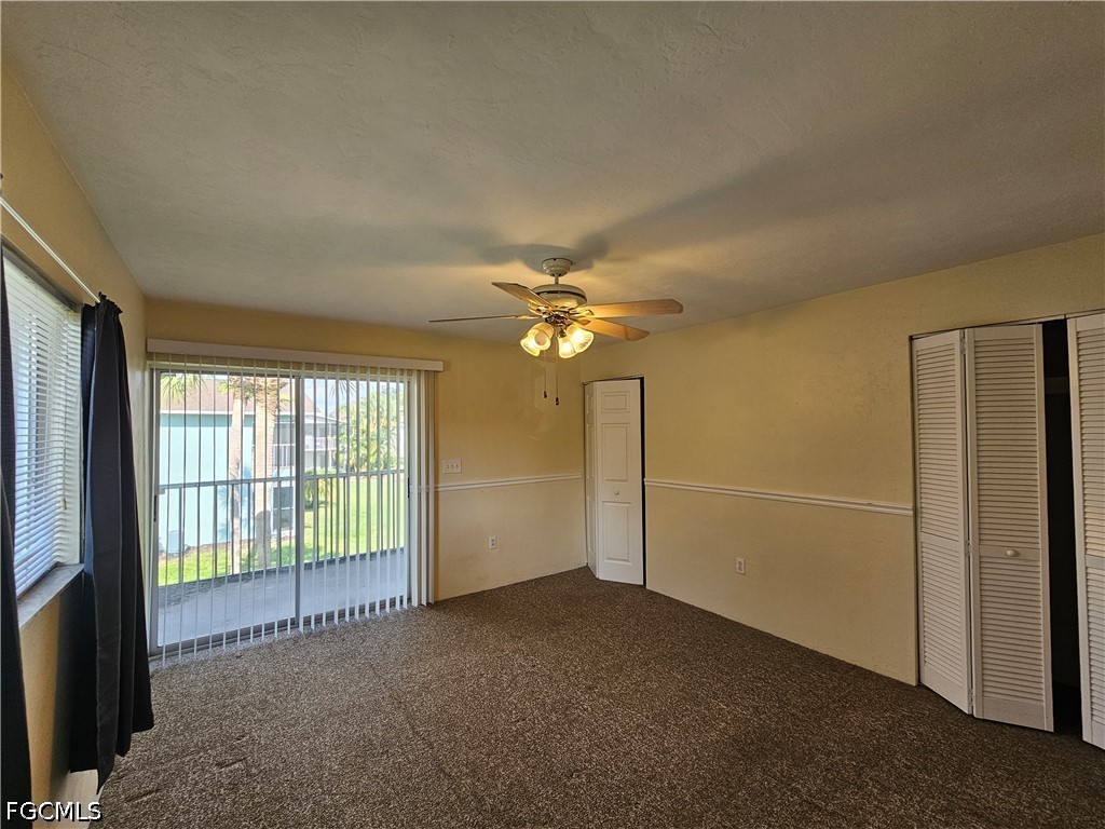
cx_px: 552
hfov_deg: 106.2
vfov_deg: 89.9
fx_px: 415
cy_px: 414
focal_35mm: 13
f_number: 2.2
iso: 64
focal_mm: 2.2
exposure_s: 1/60
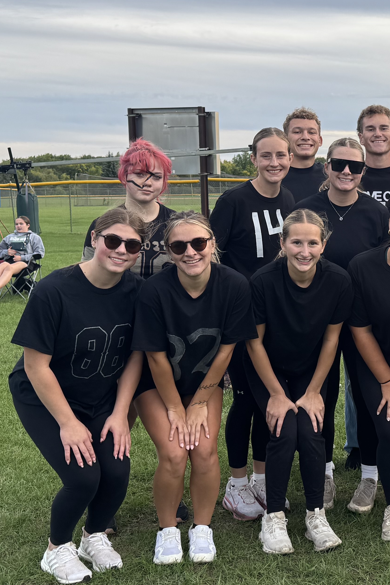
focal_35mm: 57
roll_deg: +1.4
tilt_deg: -6.0
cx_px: 404
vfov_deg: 35.0
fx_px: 926
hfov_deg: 22.7
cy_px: 271
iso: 80
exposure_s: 1/1112
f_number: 1.78
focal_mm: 6.76
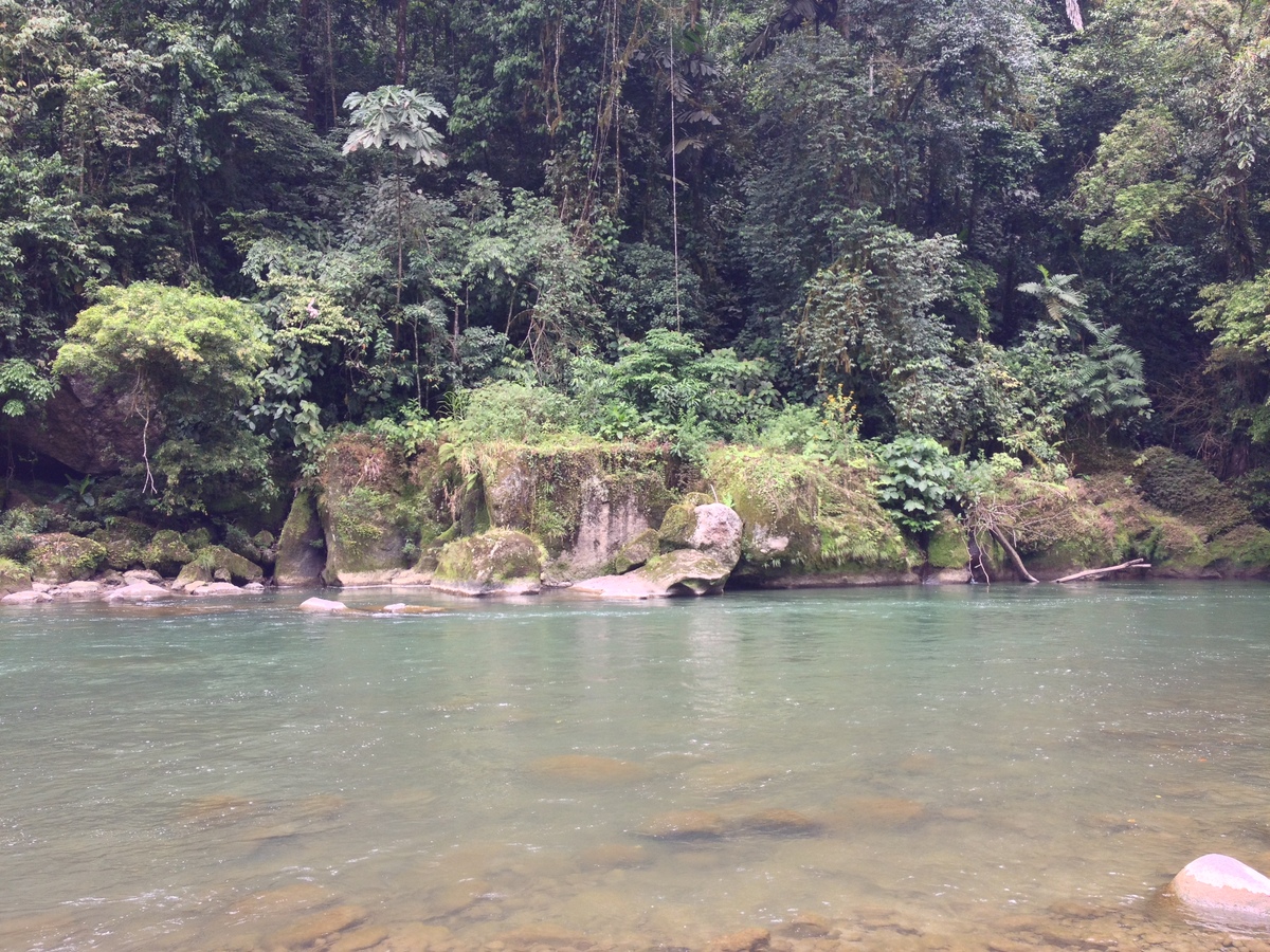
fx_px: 1284
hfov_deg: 52.6
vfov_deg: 40.7
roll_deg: +1.0
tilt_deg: -1.8
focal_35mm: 35
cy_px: 476
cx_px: 635
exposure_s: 1/146
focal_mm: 4.28
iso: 50
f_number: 2.4
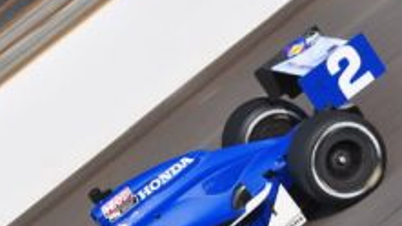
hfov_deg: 3.7
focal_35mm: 587
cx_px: 206
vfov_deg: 2.1
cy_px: 280
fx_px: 6255
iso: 500
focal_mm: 165
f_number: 8
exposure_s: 1/500
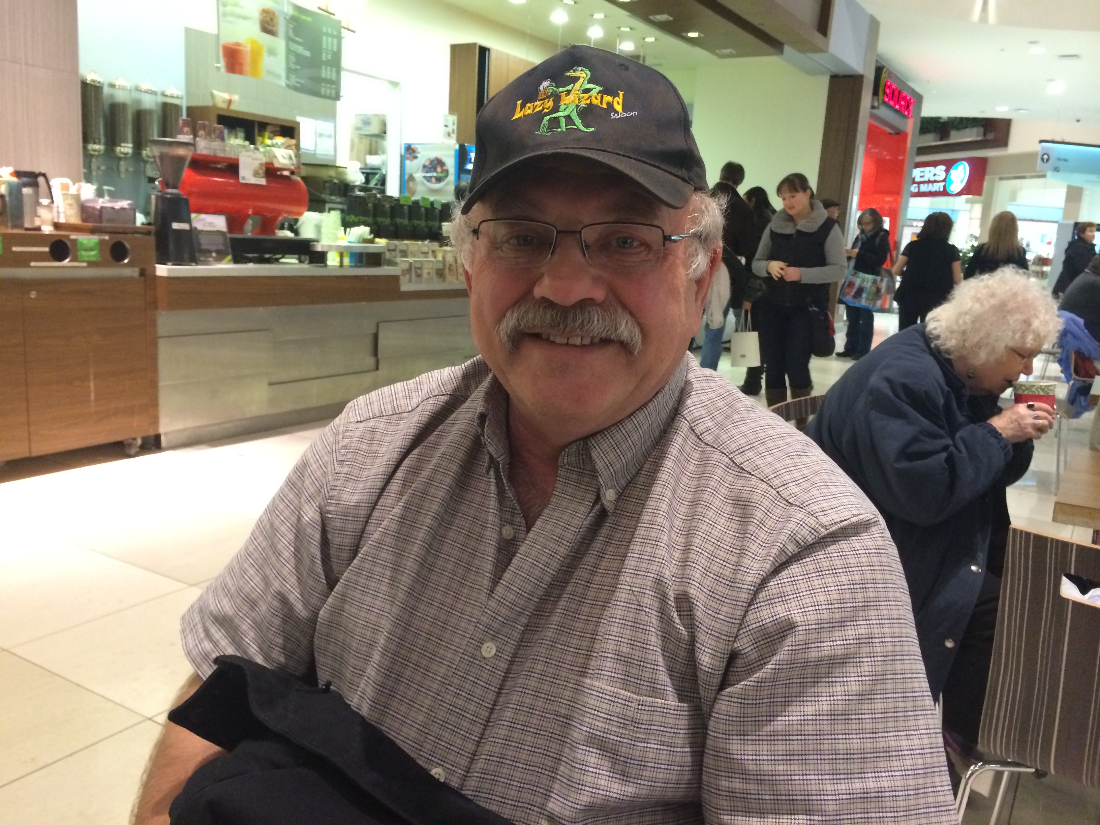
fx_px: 953
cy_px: 412
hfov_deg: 60.0
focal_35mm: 30
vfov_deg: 46.8
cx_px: 550
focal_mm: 4.12
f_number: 2.2
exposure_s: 1/30
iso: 250
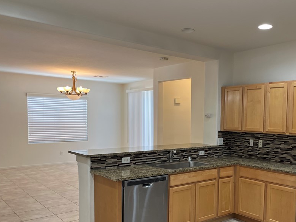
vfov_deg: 41.4
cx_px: 189
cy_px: 142
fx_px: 291
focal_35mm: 34
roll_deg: -0.9
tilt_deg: -4.1
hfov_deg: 53.3
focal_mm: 5.1
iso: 125
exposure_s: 1/120
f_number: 1.6
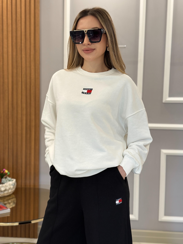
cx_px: 92
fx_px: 338
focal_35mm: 48
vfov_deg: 39.7
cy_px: 122
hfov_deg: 30.3
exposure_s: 1/106
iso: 100
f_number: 1.78
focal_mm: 6.76
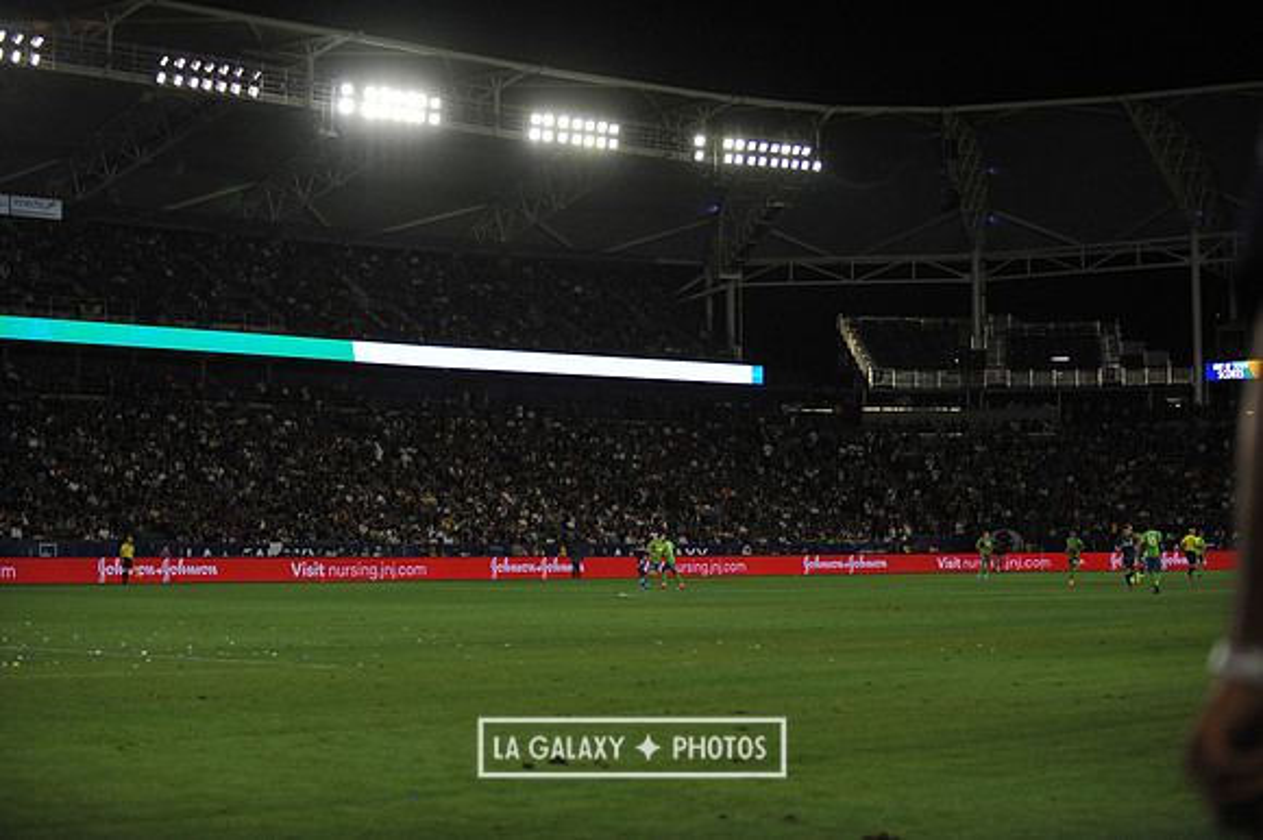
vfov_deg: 19.4
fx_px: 2454
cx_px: 632
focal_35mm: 70
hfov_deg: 28.9
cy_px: 420
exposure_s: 1/2500
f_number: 2.8
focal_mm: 70
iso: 1600
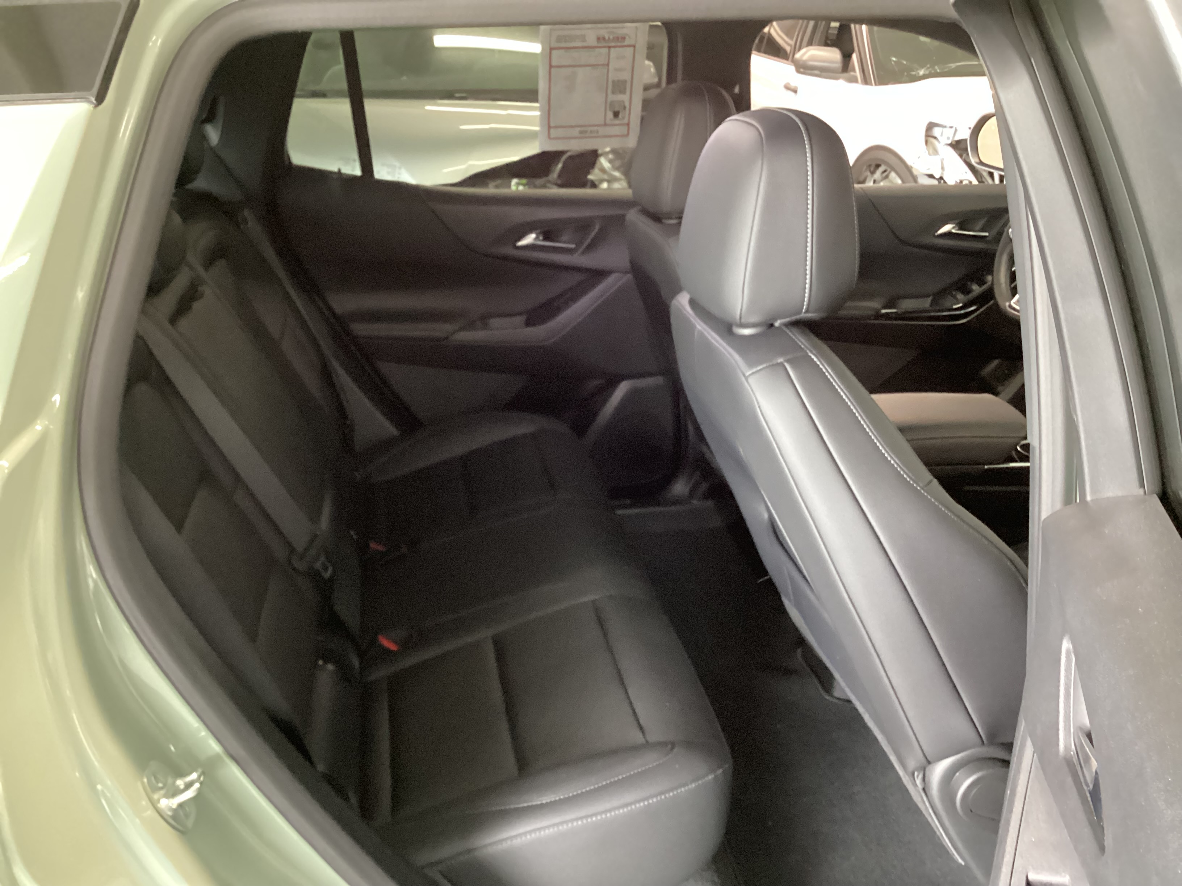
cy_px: 443
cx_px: 591
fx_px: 1059
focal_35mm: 31
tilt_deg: -24.3
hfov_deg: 58.4
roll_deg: +0.8
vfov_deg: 45.4
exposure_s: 1/25
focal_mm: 3.3
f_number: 2.4
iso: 500
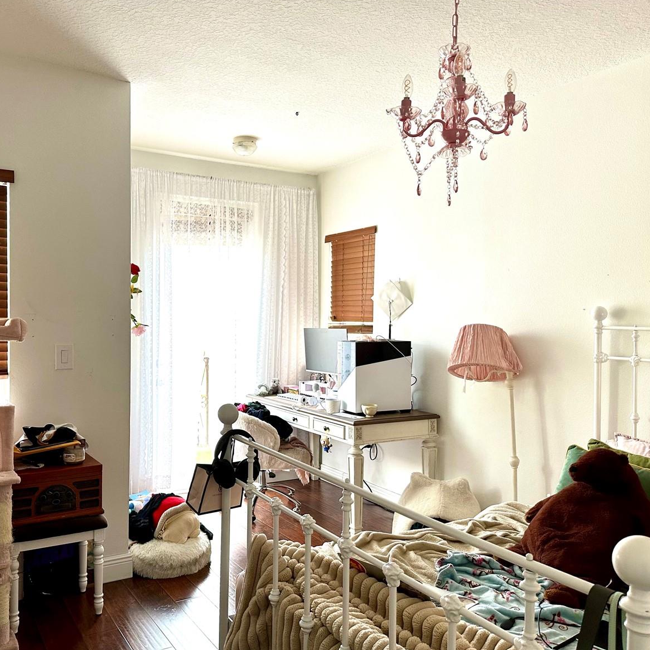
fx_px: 616
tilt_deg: -0.7
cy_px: 328
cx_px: 254
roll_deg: -0.6
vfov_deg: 55.6
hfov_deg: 55.1
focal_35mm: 29
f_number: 1.78
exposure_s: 1/60
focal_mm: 6.86
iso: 125
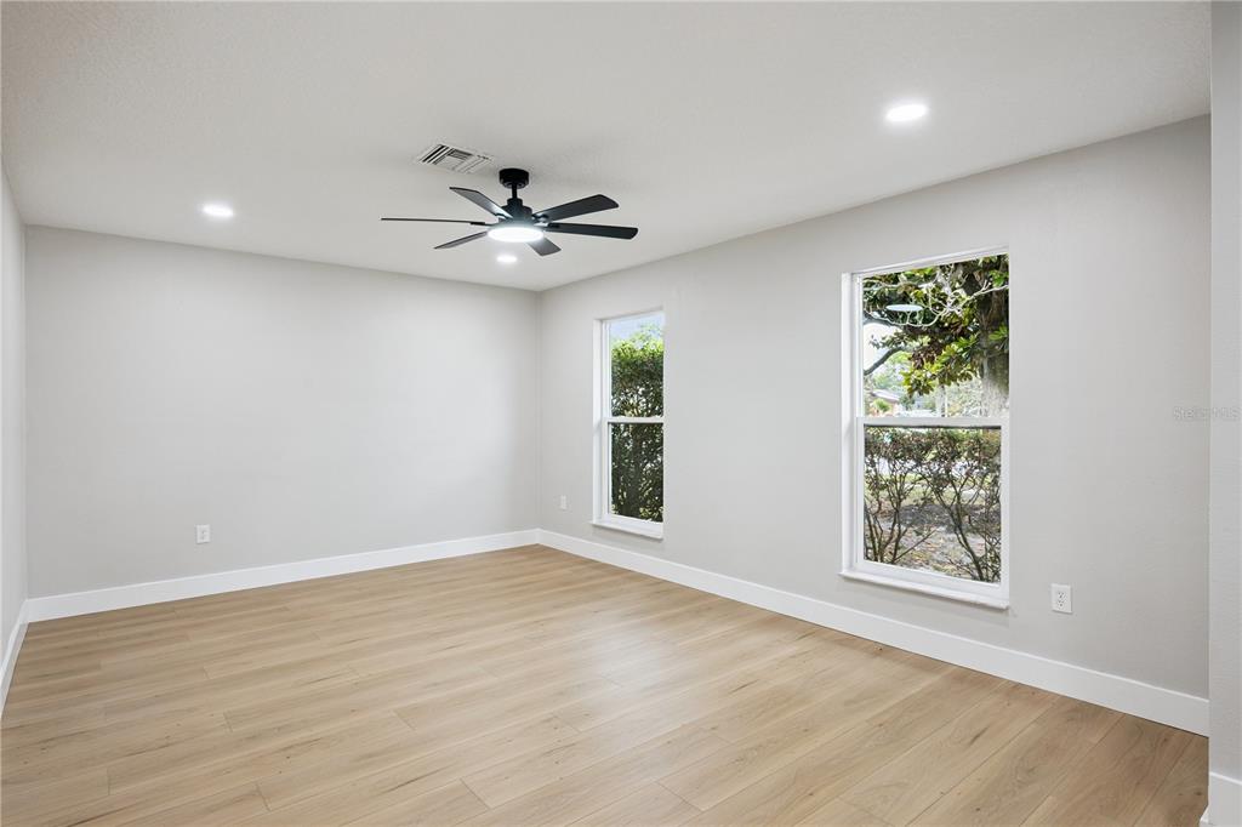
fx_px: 638
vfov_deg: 65.9
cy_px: 414
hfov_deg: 88.5
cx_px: 621
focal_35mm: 18
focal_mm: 18.5
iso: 200
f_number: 9
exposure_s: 1/5
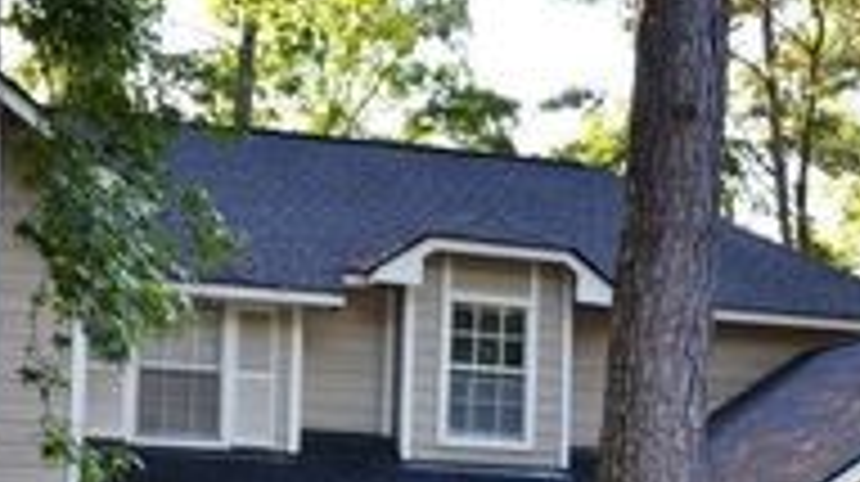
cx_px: 441
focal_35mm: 74
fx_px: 1686
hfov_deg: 28.6
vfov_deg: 15.6
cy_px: 601
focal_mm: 18
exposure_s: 1/125
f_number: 4
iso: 250
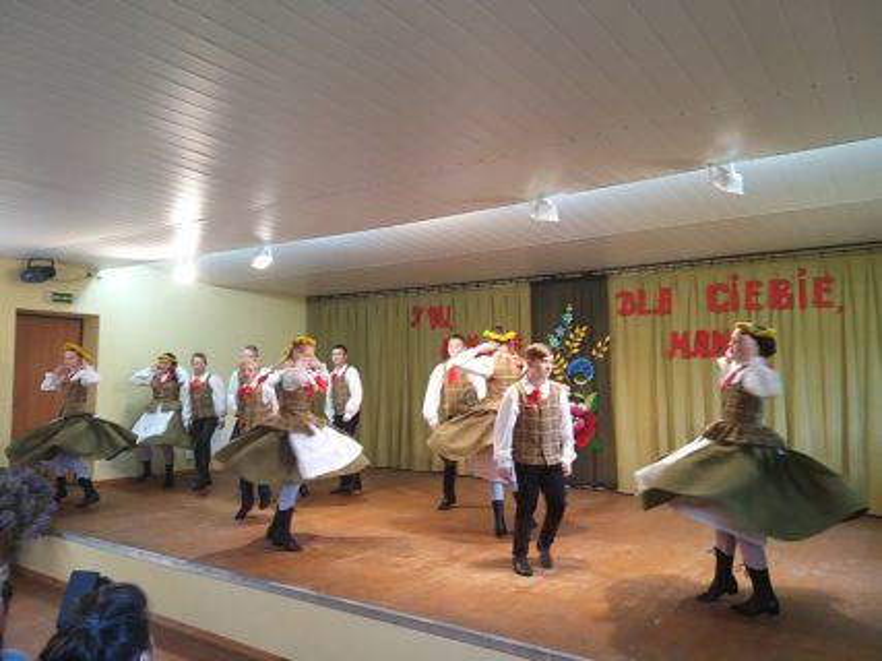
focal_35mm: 27
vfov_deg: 51.3
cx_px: 441
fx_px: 688
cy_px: 330
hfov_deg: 65.3
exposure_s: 1/50
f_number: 1.7
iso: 125
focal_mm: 3.93
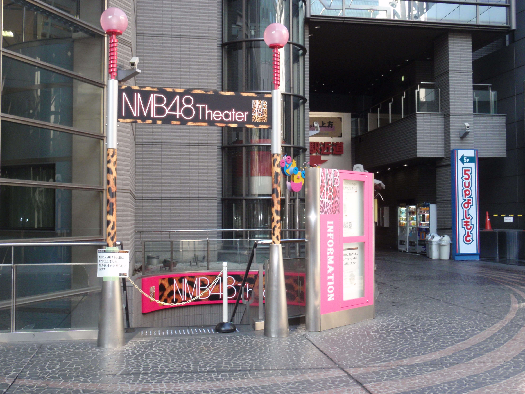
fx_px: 607
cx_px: 262
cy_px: 197
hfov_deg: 46.8
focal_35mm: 40
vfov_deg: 36.0
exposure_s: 1/100
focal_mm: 7.25
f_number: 3.9
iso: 250
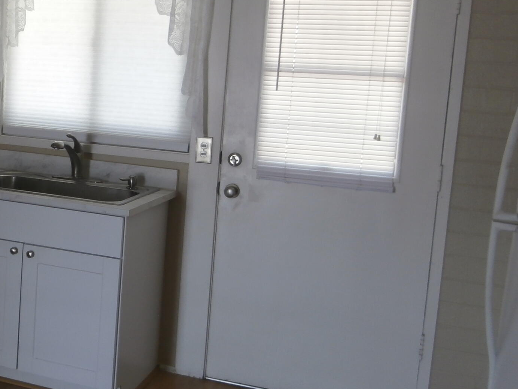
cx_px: 62
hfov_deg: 34.9
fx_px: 778
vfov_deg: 27.9
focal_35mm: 52
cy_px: 135
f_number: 3
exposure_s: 1/20
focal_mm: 4.2
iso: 100
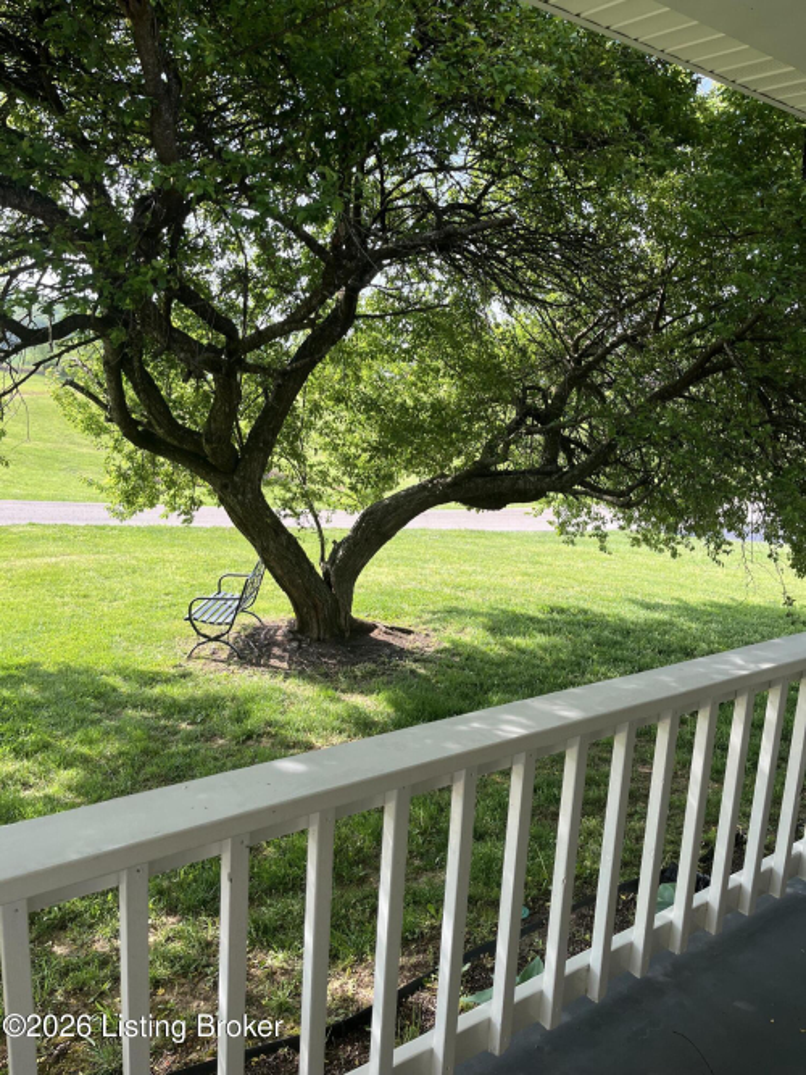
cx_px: 403
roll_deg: -1.9
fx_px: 807
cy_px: 538
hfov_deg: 53.0
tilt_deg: -11.0
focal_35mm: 26
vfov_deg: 67.3
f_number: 1.6
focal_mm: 5.1
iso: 50
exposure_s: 1/615
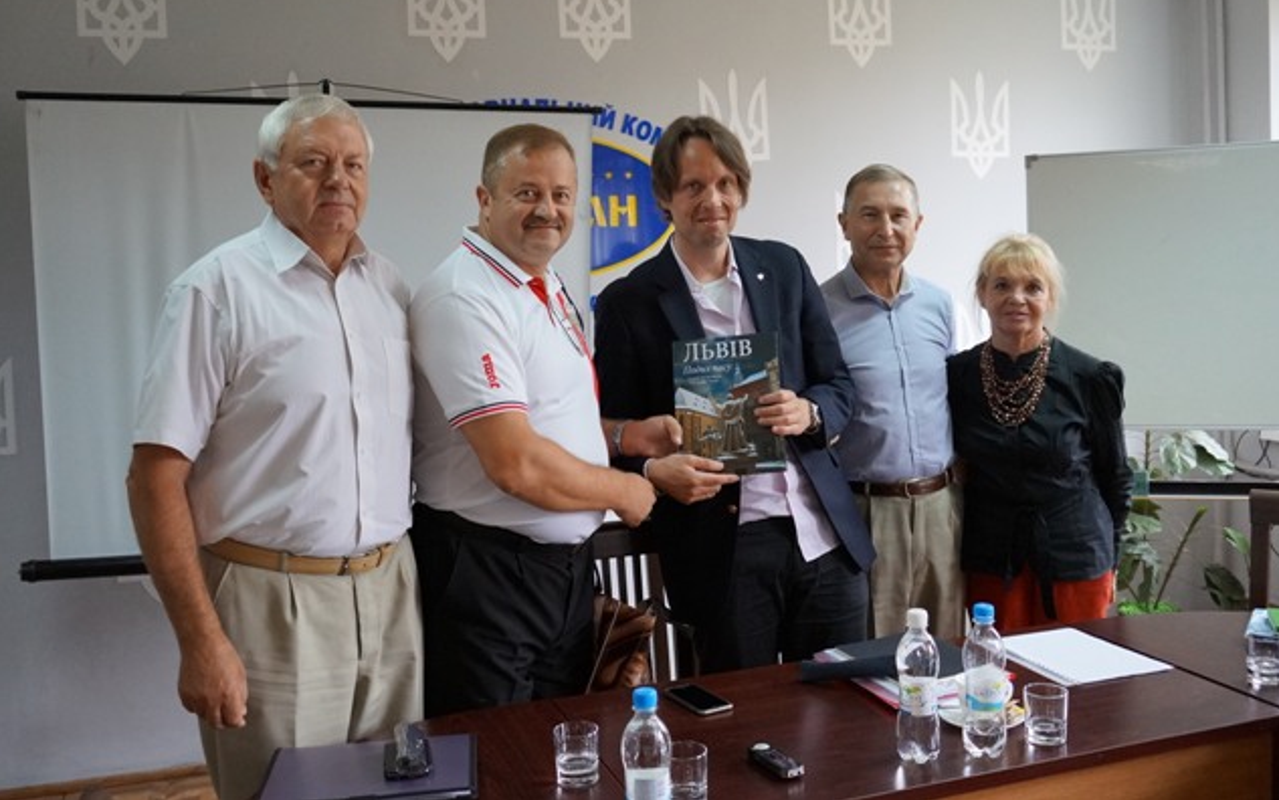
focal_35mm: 34
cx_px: 641
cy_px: 371
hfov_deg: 56.7
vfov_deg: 37.3
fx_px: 1185
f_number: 4.5
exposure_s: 1/160
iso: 1250
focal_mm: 22
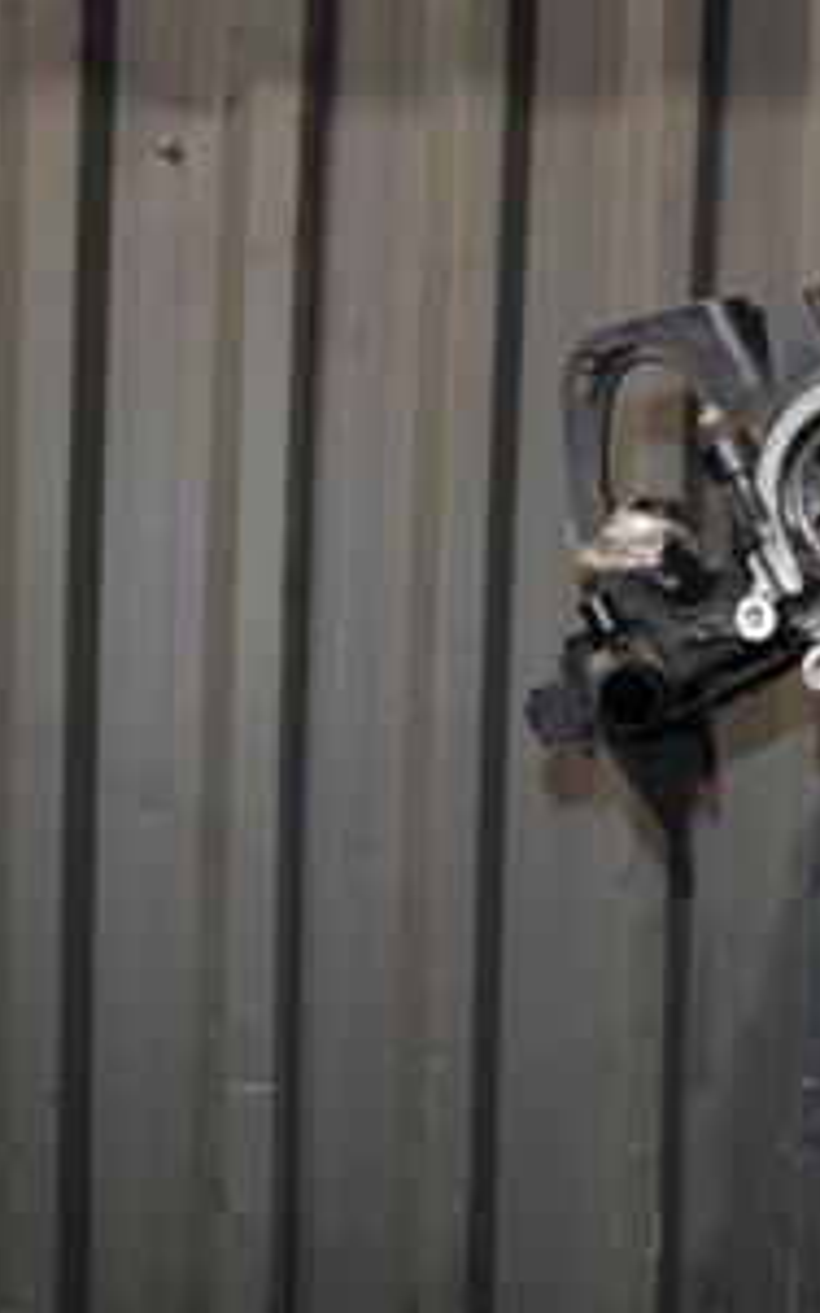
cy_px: 794
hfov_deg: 18.5
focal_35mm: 64
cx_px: 1134
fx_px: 2290
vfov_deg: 31.9
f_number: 5
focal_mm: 21
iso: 800
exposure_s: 1/60
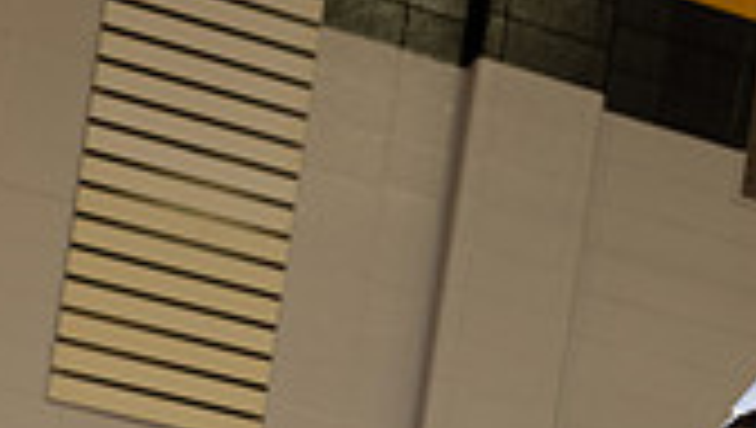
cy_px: 969
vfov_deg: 9.8
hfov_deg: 19.0
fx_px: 2248
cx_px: 500
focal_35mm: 112
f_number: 4
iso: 800
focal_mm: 40
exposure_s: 1/250
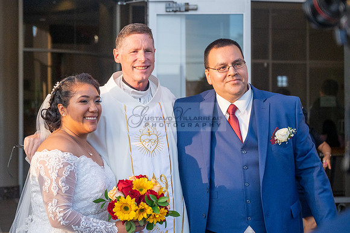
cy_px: 96
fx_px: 735
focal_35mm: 76
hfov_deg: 26.7
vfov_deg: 18.0
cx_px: 145
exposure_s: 1/5000
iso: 2500
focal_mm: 64
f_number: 4
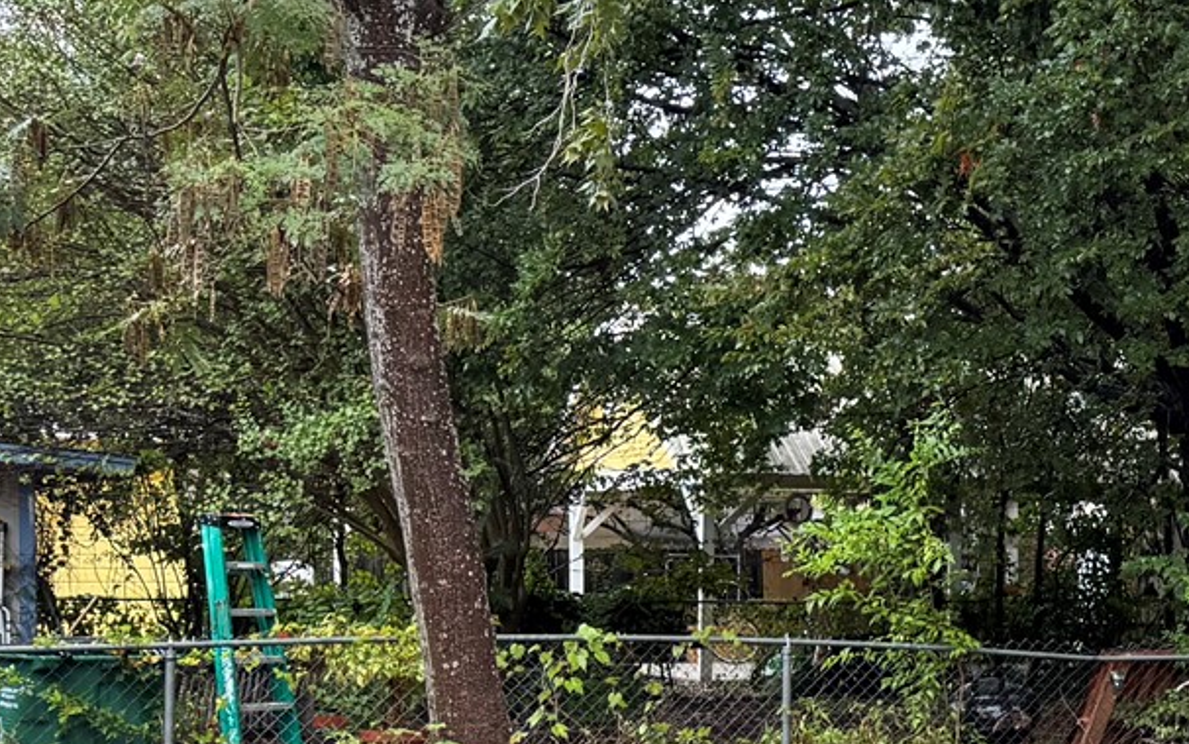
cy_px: 626
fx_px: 2787
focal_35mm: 86
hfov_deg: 20.0
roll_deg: -0.8
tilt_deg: -1.6
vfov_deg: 15.1
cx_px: 1891
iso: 80
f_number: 1.78
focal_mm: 6.76
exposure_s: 1/121
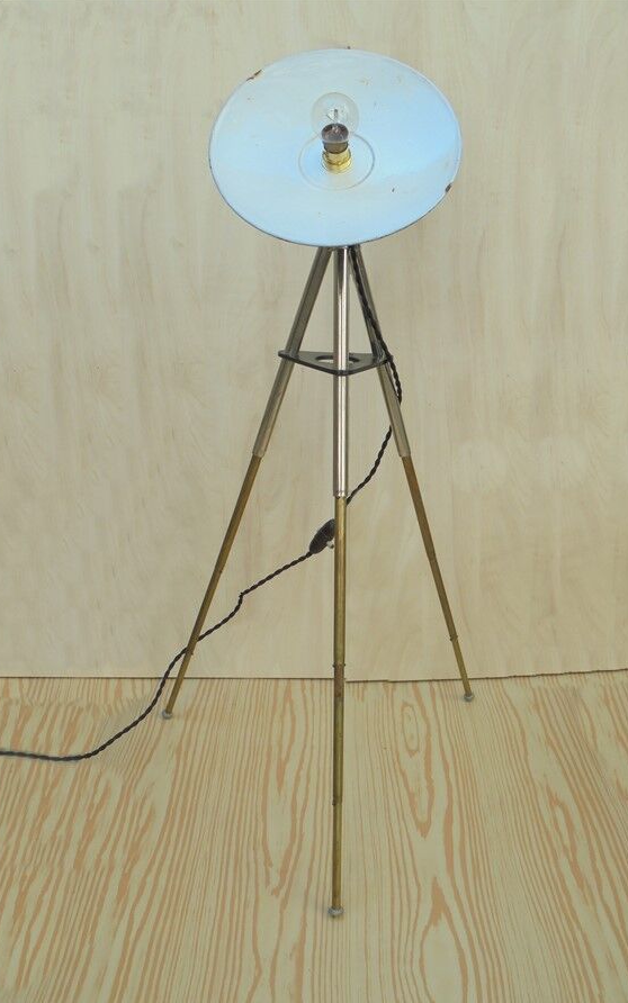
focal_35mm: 31
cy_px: 502
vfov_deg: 61.2
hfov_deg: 40.5
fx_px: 848
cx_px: 365
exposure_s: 1/160
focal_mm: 5.3
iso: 100
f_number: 3.7
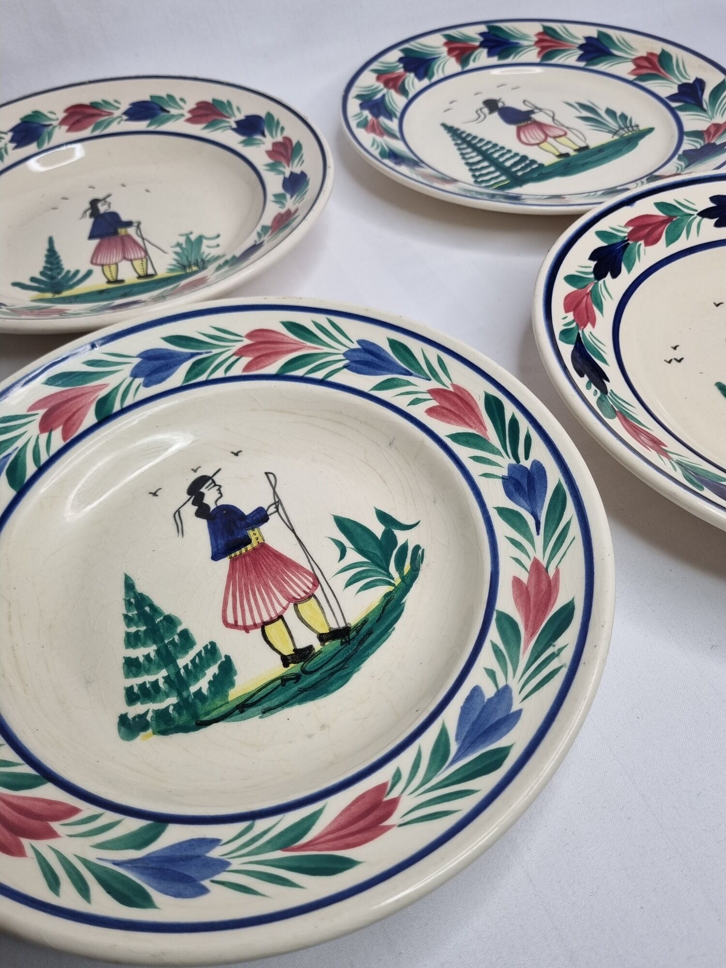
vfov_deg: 67.3
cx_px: 363
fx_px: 727
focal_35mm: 26
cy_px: 484
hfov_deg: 53.1
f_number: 1.8
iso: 50
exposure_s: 1/196
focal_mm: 5.4
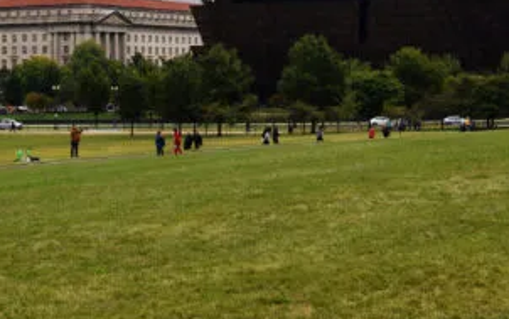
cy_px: -3
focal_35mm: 94
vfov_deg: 13.7
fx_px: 1305
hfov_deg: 22.1
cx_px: 209
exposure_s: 1/250
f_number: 8
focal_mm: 31
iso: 250
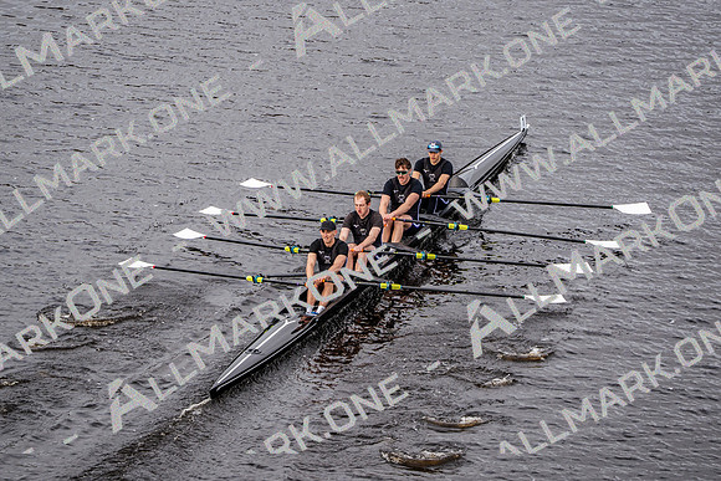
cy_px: 240
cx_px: 360
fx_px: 4407
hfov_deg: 9.4
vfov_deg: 6.2
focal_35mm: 220
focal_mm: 147
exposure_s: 1/2000
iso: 250
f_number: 2.8
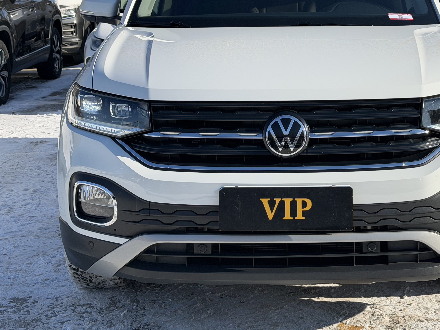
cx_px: 282
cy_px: 108
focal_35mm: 71
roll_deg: +1.6
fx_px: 902
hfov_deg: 27.3
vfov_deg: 20.6
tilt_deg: -7.2
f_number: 1.78
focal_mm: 6.76
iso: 64
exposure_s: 1/4587
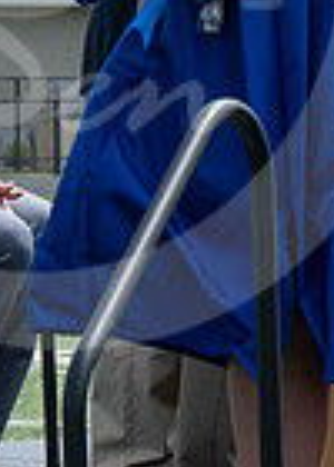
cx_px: -242
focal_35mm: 518
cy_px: -330
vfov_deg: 3.9
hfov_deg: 2.8
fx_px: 6879
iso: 200
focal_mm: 70
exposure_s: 1/250
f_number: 13
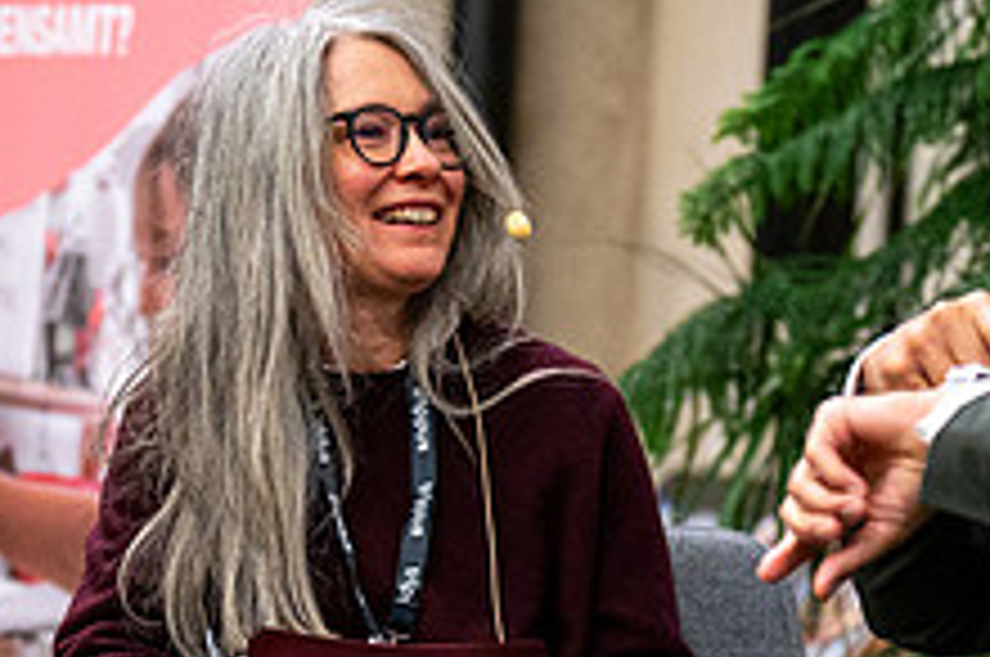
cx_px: 518
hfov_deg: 8.2
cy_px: 475
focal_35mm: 251
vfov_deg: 5.5
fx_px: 6892
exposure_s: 1/200
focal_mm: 95
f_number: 2.8
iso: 6400
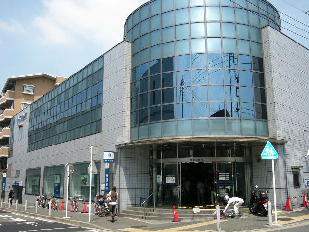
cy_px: 116
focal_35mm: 35
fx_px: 312
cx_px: 154
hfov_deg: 52.6
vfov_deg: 40.7
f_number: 8
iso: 100
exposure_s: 1/200
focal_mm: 5.8
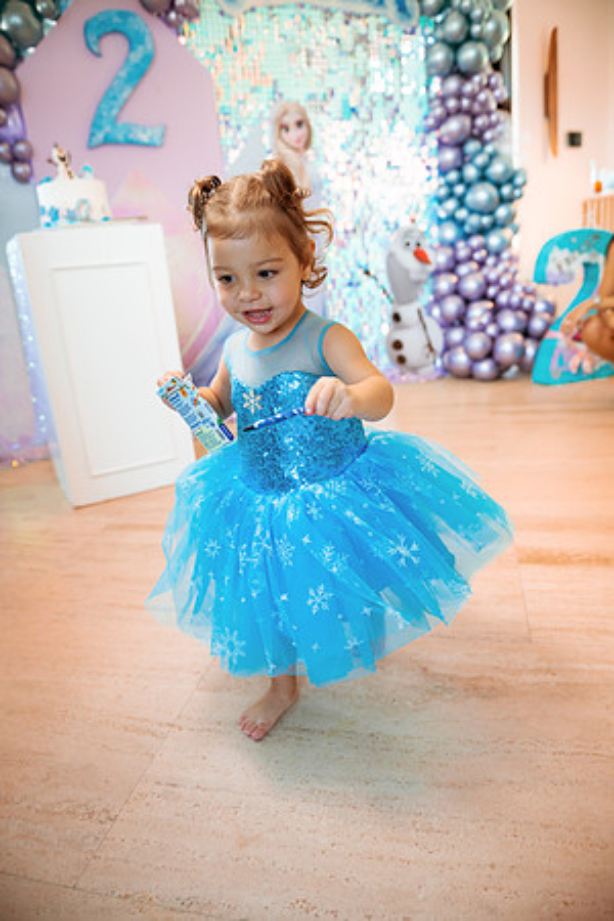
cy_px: 460
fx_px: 614
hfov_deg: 53.1
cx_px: 307
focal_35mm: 24
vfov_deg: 73.7
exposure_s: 1/400
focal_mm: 24
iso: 800
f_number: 2.8
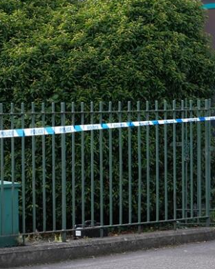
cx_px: 299
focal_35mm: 215
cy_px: 101
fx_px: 1711
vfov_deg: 9.0
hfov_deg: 7.1
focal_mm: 66
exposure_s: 1/250
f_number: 5.6
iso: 400
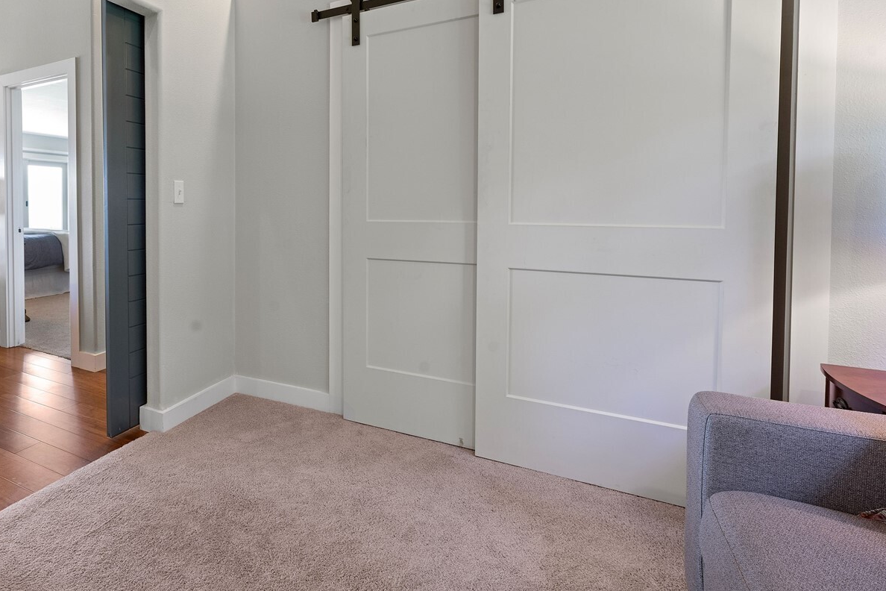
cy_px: 217
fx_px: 492
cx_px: 265
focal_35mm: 20
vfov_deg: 61.0
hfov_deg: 79.9
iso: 400
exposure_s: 1/4
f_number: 9
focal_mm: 14
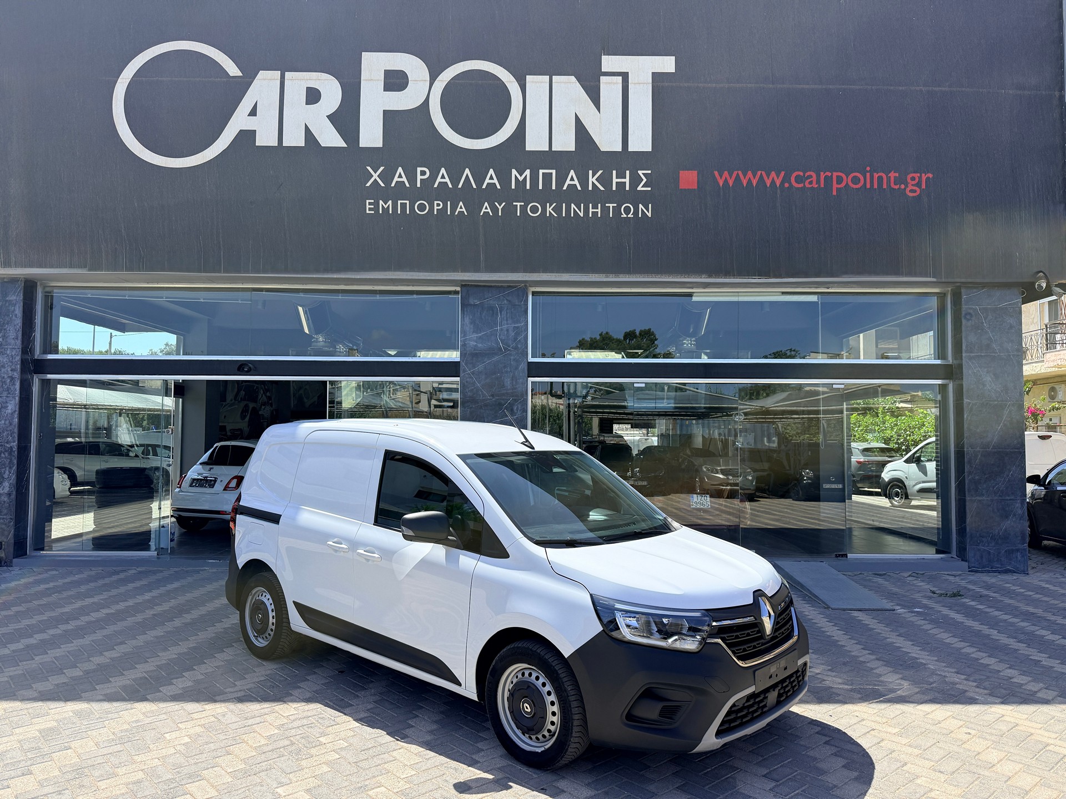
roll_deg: -0.1
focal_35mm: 24
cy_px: 400
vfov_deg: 56.8
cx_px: 533
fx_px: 739
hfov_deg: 71.6
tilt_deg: +2.9
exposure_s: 1/3279
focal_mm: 6.76
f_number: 1.78
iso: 100
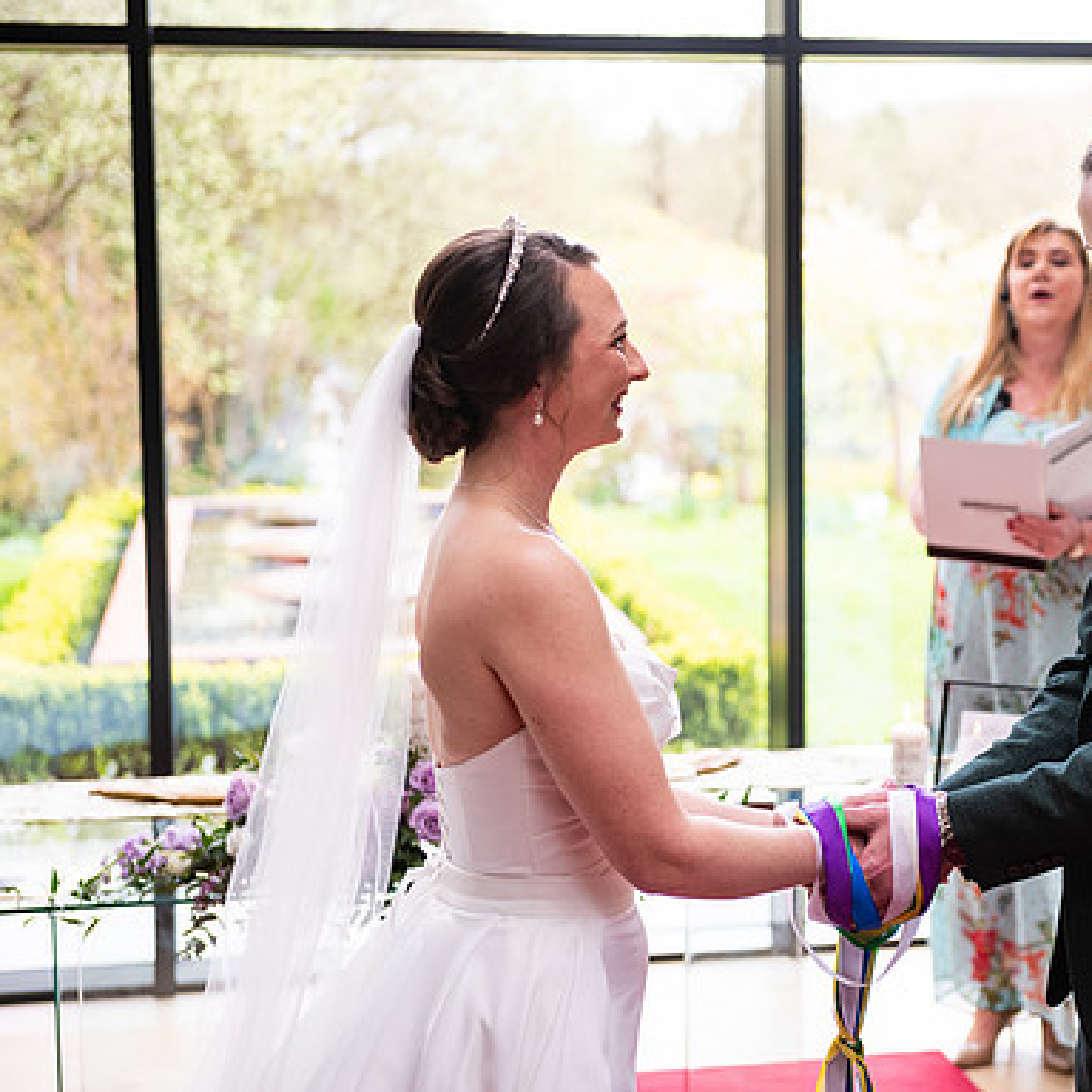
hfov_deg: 22.3
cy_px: 545
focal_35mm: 77
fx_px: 2748
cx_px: 822
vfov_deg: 22.5
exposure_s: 1/200
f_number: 3.5
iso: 500
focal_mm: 60
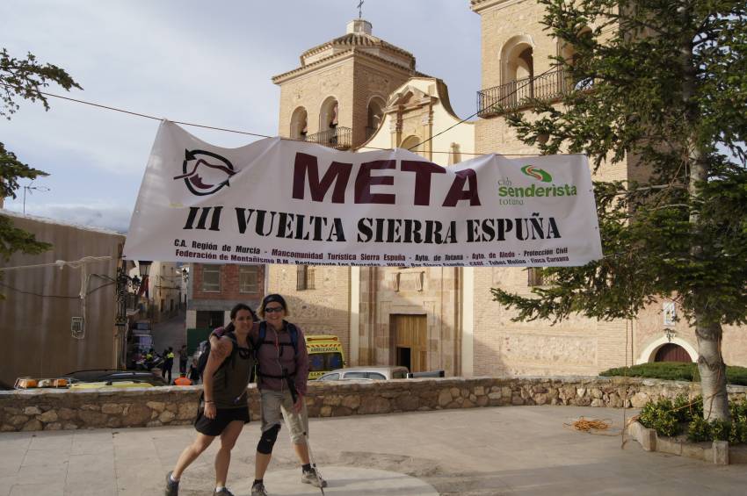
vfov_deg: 39.9
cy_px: 248
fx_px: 684
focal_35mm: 33
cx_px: 374
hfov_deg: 57.3
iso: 200
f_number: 5
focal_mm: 22
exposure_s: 1/800
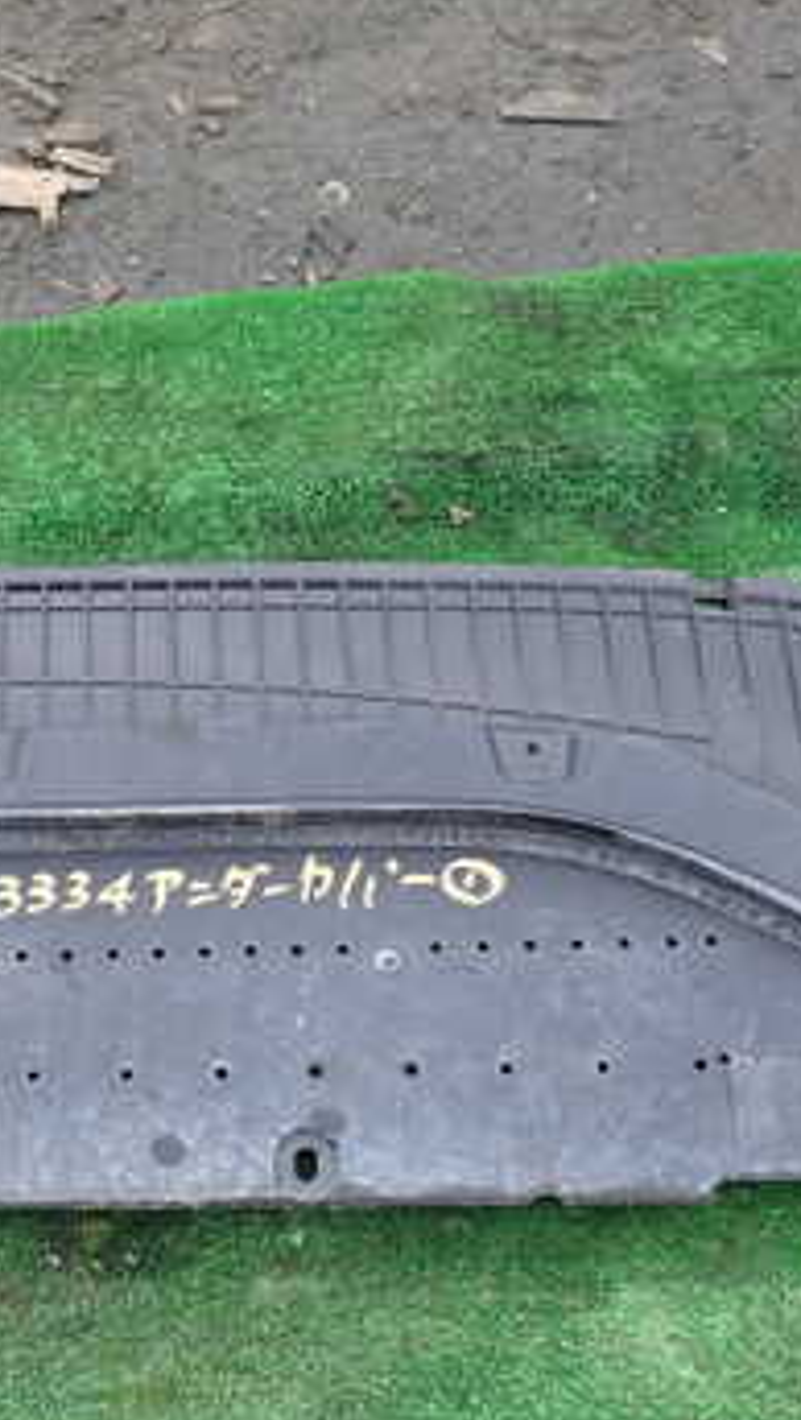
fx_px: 2148
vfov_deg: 36.6
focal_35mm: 57
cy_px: 747
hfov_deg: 20.5
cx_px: 17
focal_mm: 5.4
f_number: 3.2
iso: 100
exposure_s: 1/80
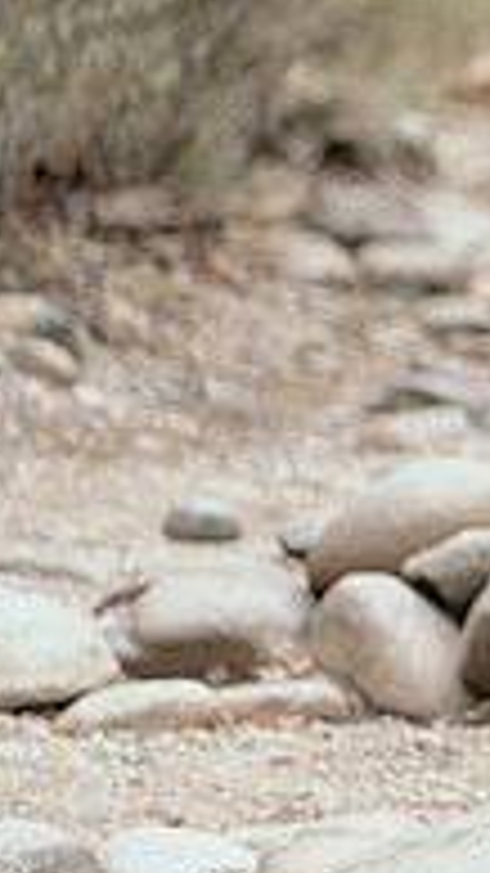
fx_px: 6150
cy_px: 218
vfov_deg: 8.1
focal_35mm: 266
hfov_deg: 4.4
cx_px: 1268
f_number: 1.8
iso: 160
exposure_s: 1/400
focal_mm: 85
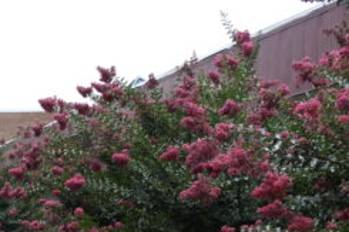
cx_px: -77
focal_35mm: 94
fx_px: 911
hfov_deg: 20.2
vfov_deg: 13.9
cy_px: 316
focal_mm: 20
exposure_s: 1/200
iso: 100
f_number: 5.6
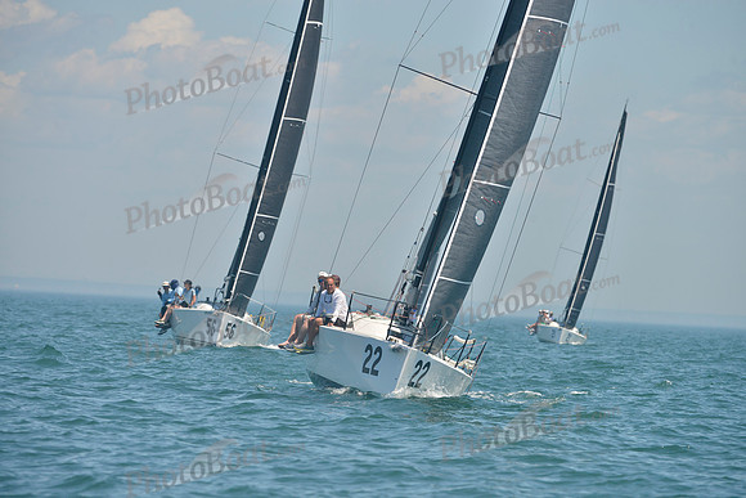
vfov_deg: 4.7
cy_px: 249
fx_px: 6011
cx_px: 373
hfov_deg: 7.1
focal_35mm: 290
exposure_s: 1/1000
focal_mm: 290
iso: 280
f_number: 7.1
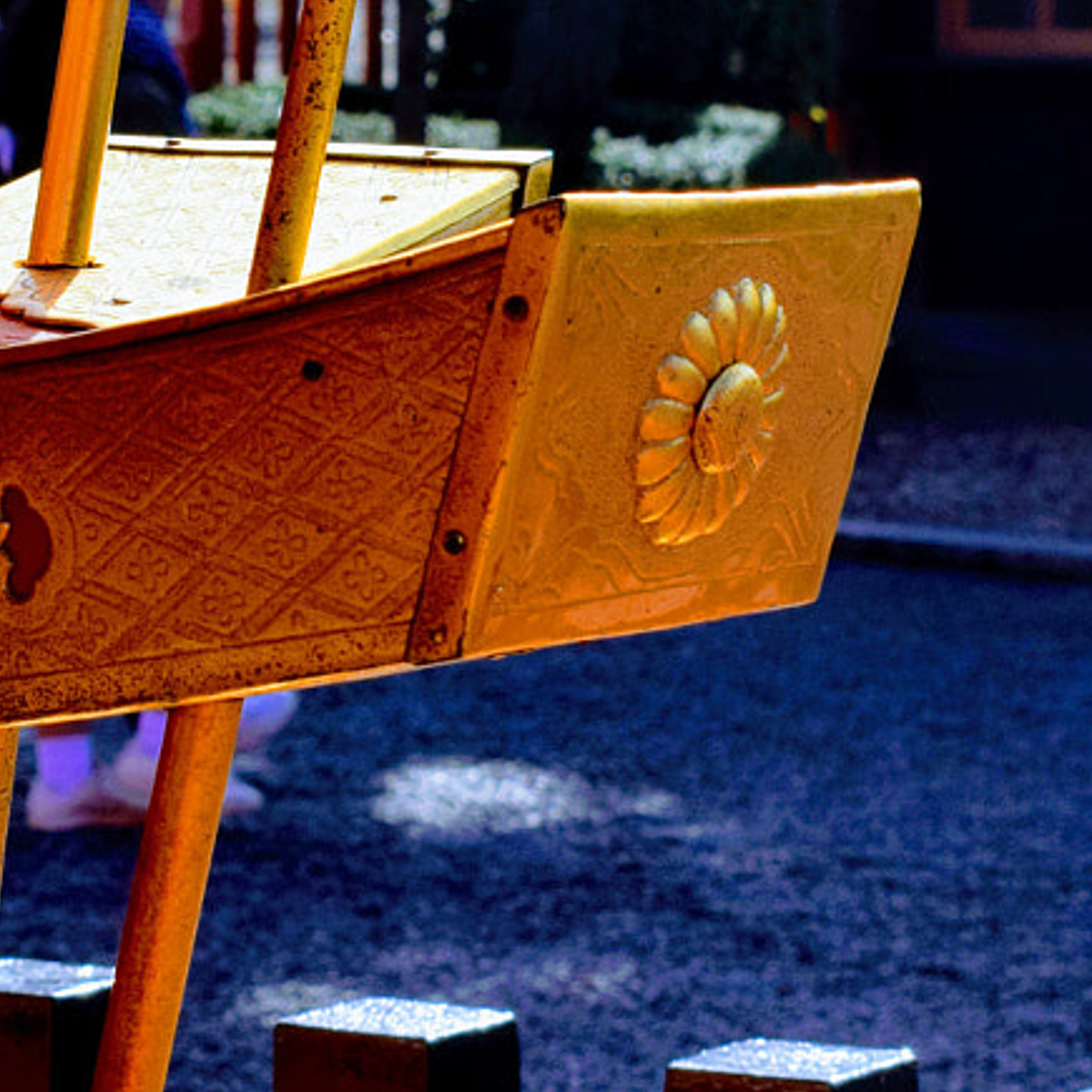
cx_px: 394
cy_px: 658
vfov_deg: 9.8
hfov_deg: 9.8
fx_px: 6353
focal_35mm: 178
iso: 200
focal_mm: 38
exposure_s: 1/500
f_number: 11
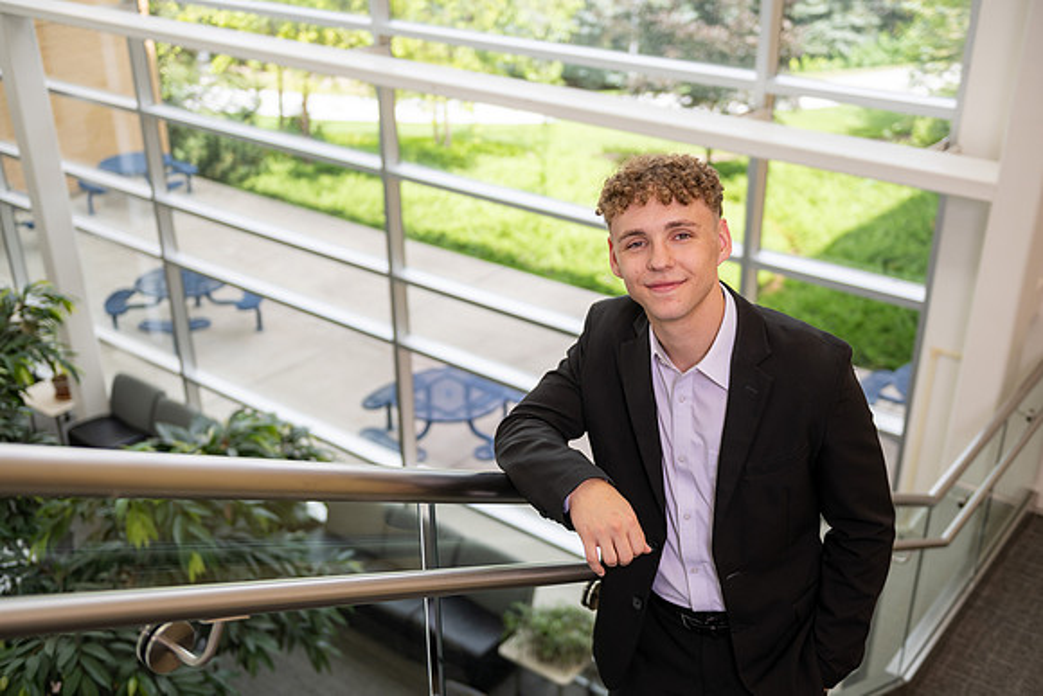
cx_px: 522
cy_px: 348
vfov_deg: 35.1
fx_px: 1101
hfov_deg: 50.7
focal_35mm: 38
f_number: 2.8
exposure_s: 1/400
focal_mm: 38
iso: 100
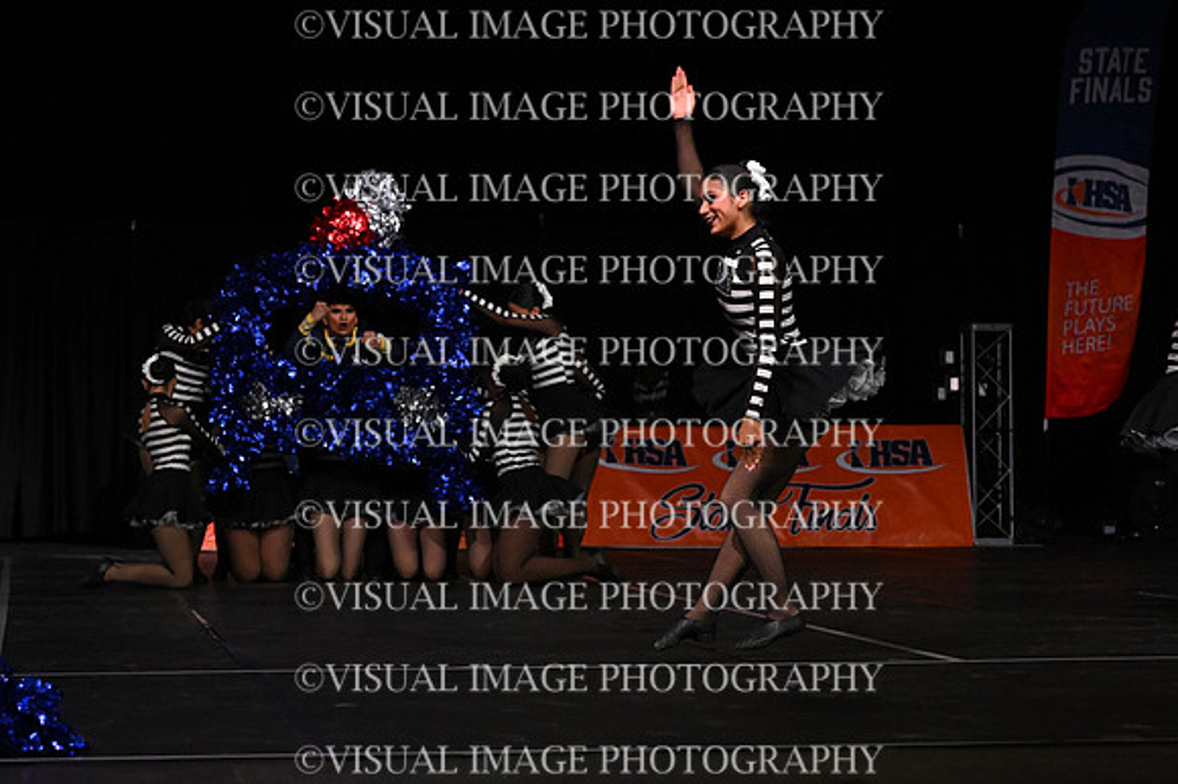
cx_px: 589
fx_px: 3336
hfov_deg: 20.0
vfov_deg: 13.4
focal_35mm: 102
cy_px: 392
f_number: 4
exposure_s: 1/1000
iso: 6400
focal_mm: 68
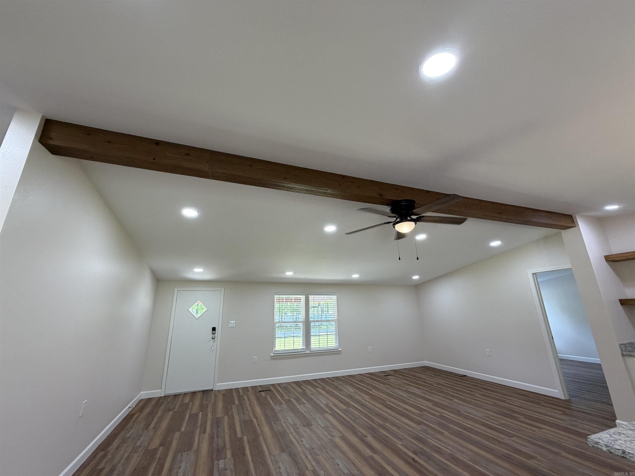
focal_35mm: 14
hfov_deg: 102.1
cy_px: 238
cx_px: 318
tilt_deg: +16.7
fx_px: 257
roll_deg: +0.9
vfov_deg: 85.7
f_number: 2.2
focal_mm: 2.22
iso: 200
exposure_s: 1/120
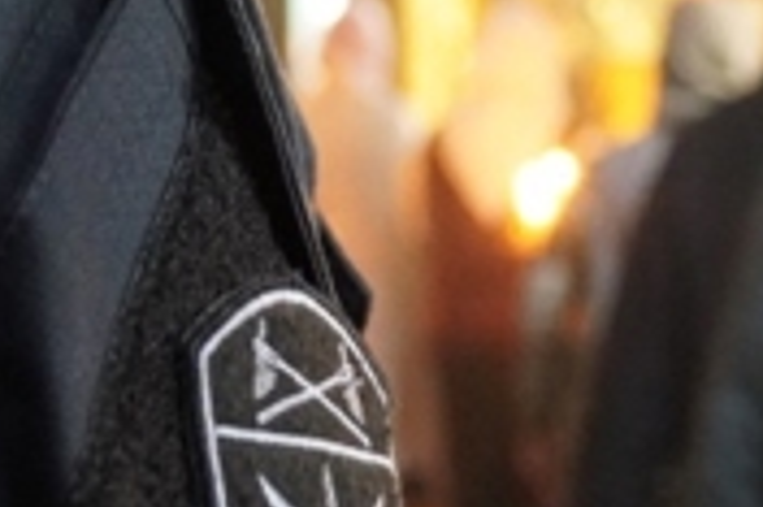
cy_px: 446
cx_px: 444
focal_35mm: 185
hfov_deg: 11.1
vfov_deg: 7.4
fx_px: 3920
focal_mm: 29
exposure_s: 1/8
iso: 6400
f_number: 4.5
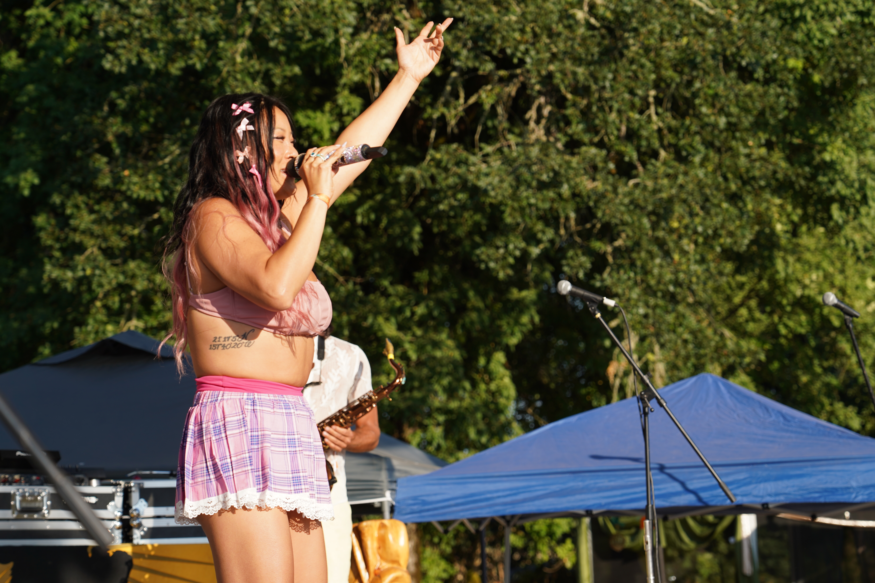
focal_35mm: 105
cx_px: 438
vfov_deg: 13.0
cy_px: 292
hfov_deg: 19.5
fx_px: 2552
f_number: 6.3
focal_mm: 105
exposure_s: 1/200
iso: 100
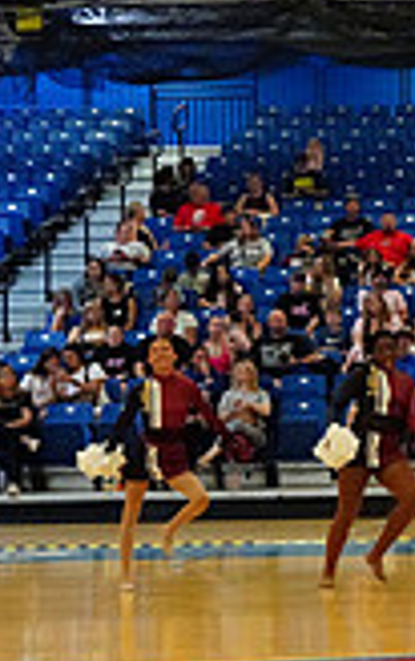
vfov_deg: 13.5
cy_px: 333
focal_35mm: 155
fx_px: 2795
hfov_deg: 7.7
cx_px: 1100
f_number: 4
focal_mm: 43
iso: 16000
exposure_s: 1/1000
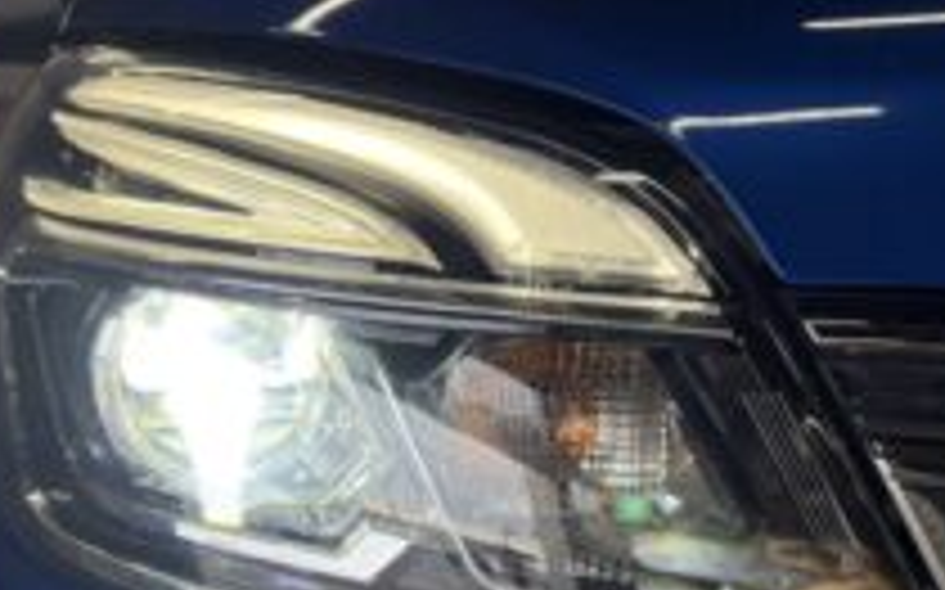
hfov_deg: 43.5
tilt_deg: -6.8
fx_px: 1184
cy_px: 444
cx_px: 432
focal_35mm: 46
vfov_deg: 27.6
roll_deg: +2.4
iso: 80
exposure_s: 1/206
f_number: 1.6
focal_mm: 5.96
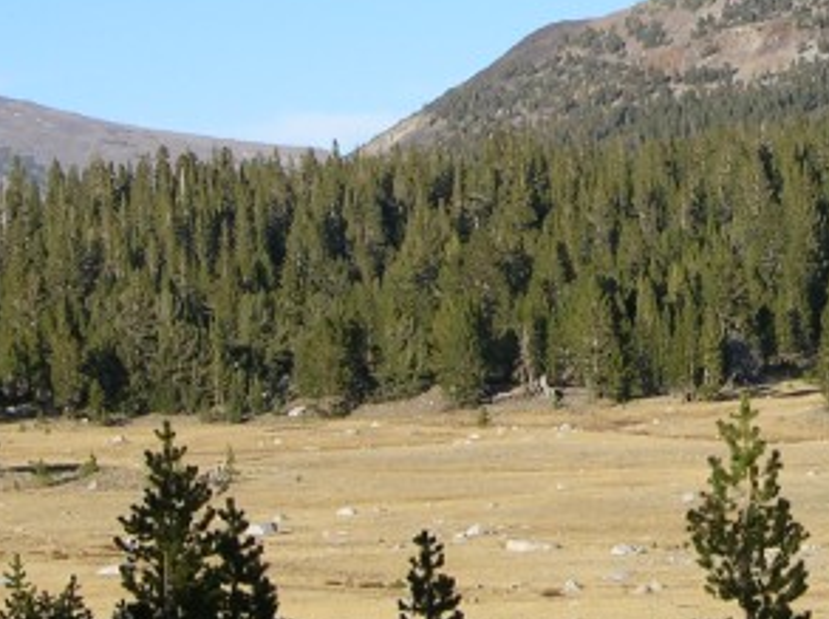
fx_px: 4856
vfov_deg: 7.3
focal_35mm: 203
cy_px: 93
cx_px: 829
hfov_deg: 9.7
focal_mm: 14.7
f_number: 5
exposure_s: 1/287
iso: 50
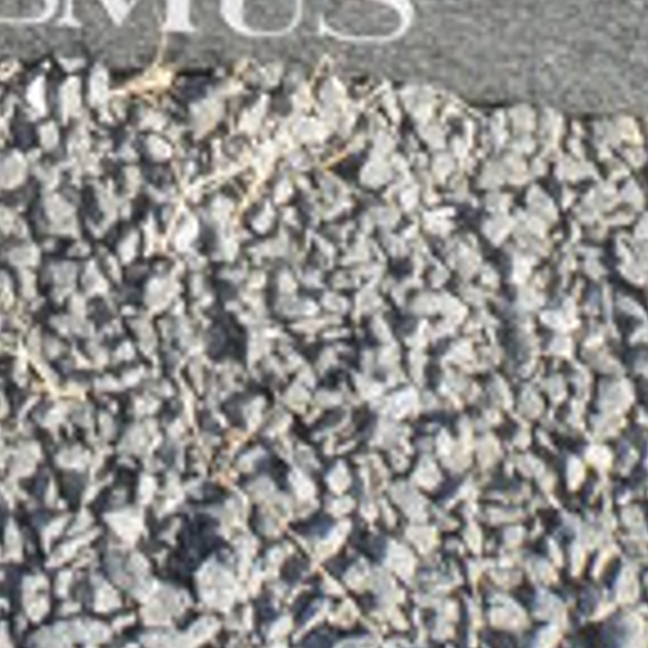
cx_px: -342
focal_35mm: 128
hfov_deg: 12.9
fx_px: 2711
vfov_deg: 10.8
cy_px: -1089
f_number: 6.3
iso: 200
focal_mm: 4.6
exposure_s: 1/400
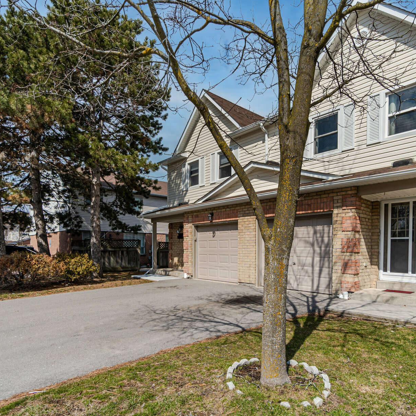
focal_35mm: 20
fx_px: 272
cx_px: 220
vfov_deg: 74.8
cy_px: 213
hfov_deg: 74.8
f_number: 7.1
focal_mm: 10
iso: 50
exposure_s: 1/320
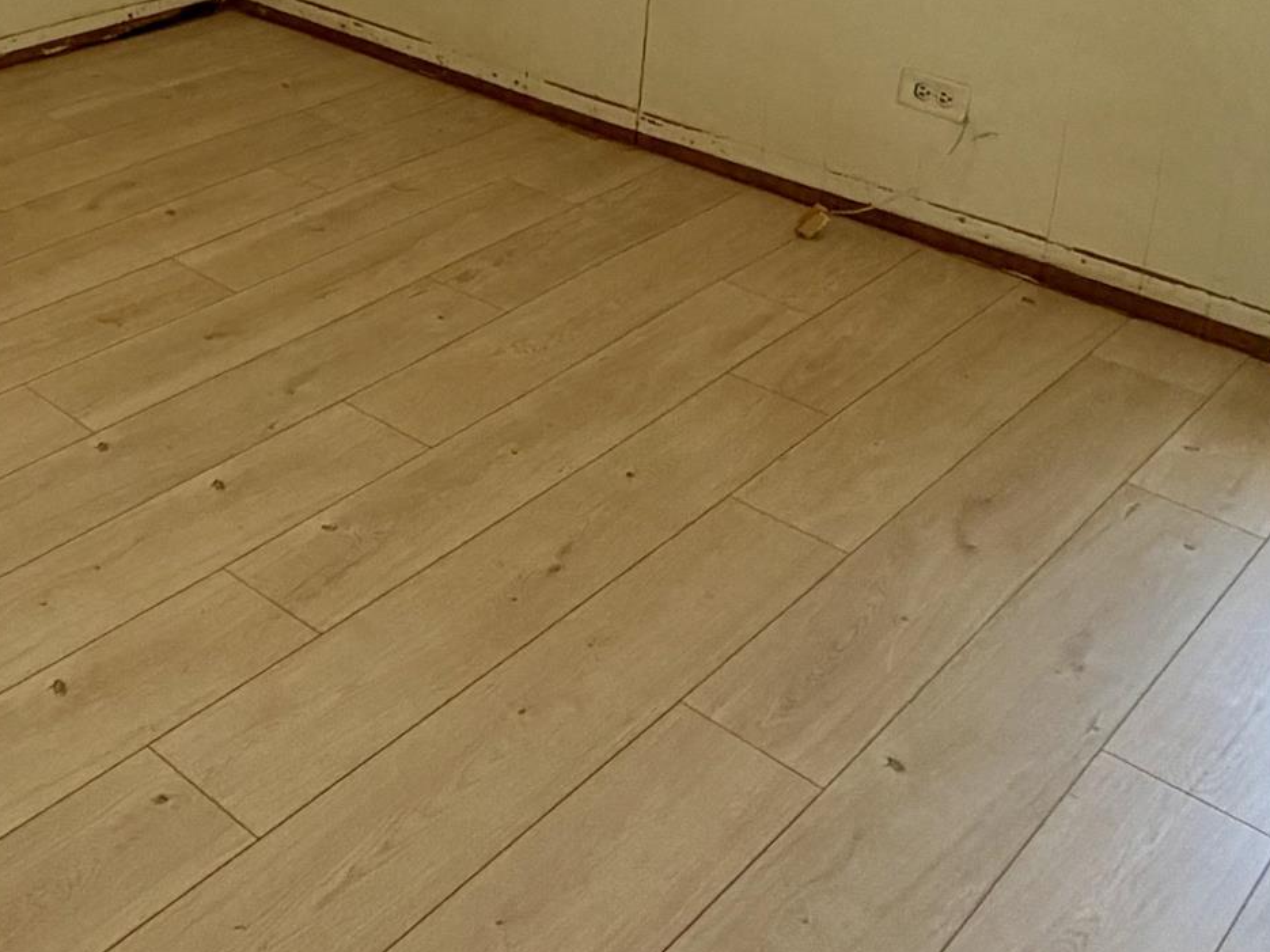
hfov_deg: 37.6
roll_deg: -0.2
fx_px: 1687
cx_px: 50
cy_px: -183
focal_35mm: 46
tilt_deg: -11.7
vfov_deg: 27.7
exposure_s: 1/121
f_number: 2.2
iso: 125
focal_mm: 2.22
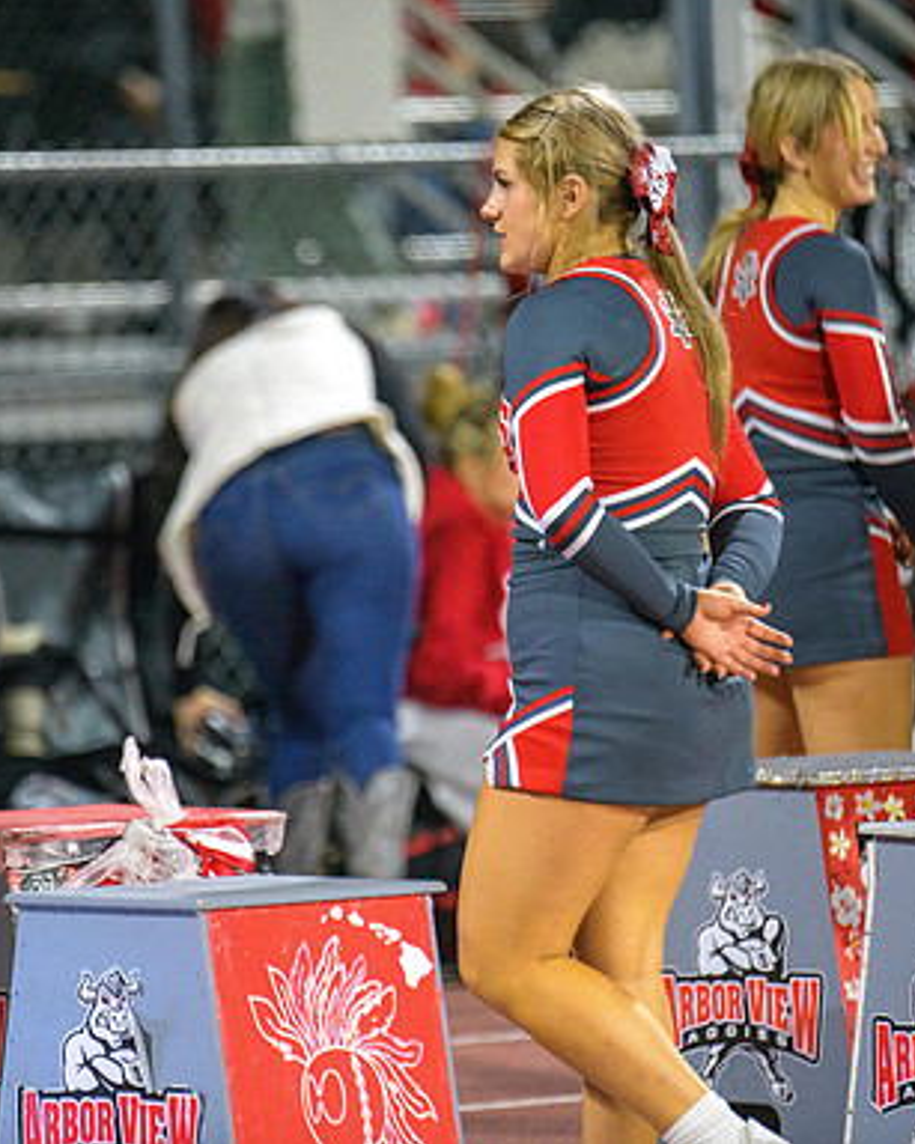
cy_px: 571
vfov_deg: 4.6
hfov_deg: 3.6
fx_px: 14392
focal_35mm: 425
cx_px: 417
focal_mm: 300
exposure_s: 1/250
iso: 2000
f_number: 2.8
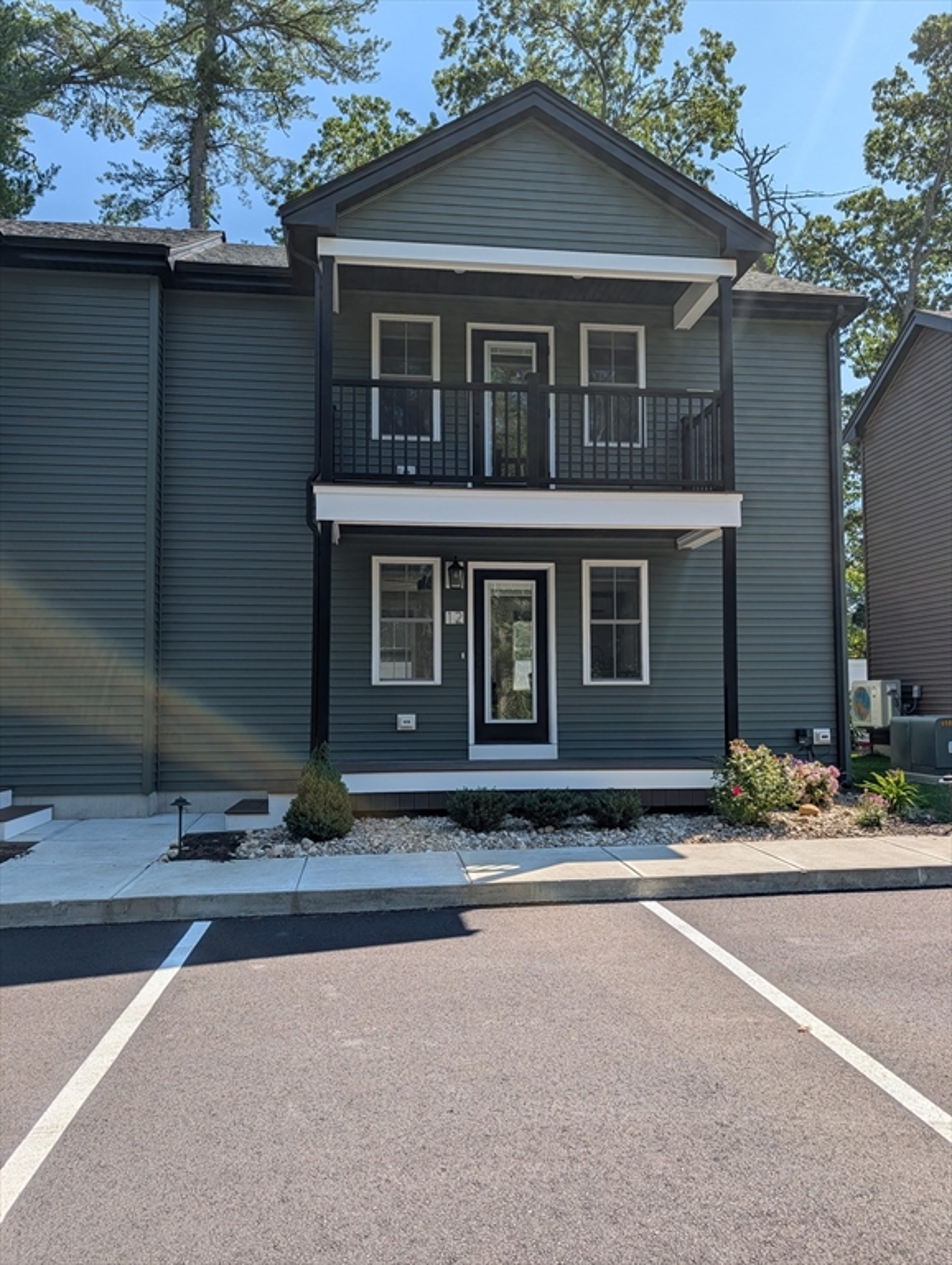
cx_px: 476
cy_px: 632
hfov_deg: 56.9
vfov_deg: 71.5
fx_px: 878
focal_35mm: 24
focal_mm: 6.9
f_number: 1.68
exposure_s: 1/1314
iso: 26
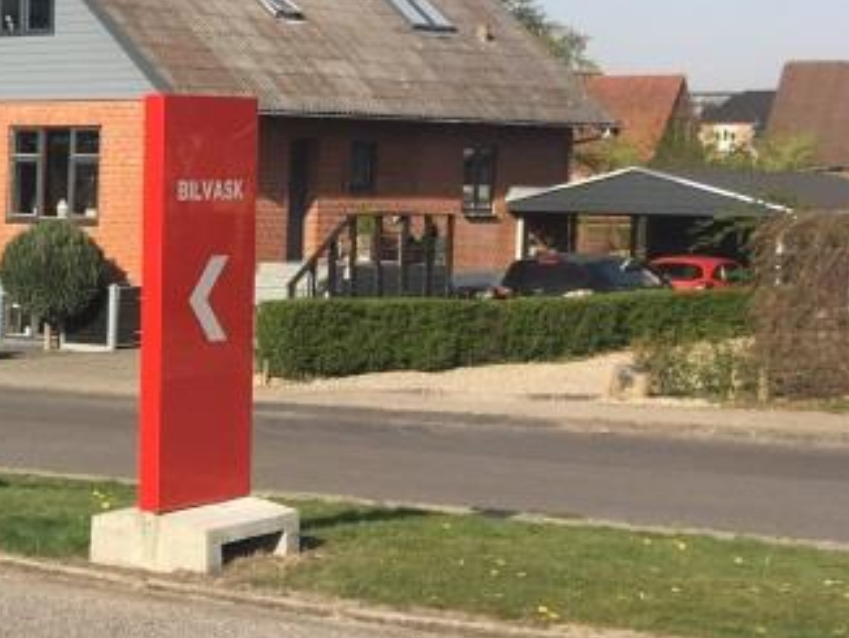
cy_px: 328
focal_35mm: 91
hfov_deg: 19.0
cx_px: -411
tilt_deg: -4.1
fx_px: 2234
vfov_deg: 16.3
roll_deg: -1.2
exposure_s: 1/1099
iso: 25
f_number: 2.2
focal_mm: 4.15
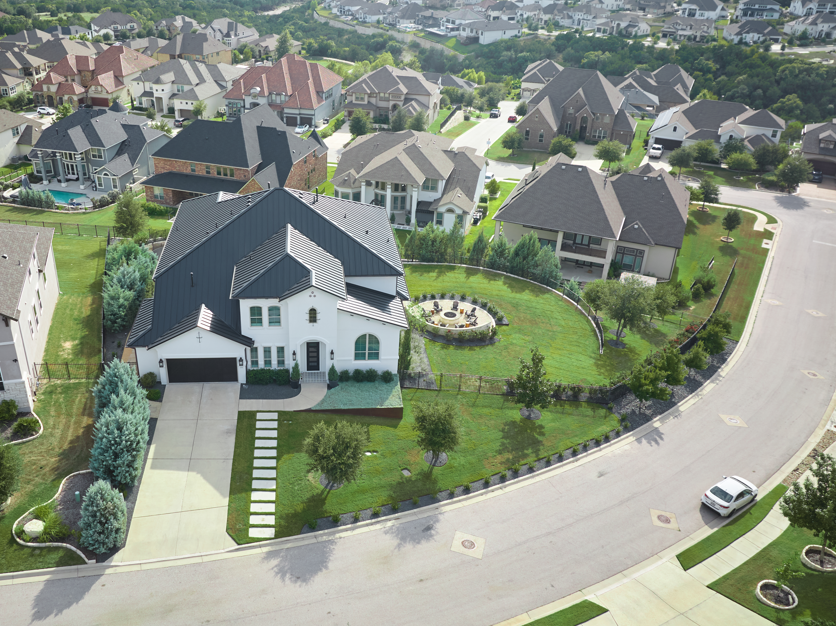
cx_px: 317
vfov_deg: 46.7
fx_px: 724
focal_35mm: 30
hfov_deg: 59.3
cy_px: 297
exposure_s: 1/1000
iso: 100
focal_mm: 12.29
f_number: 2.8
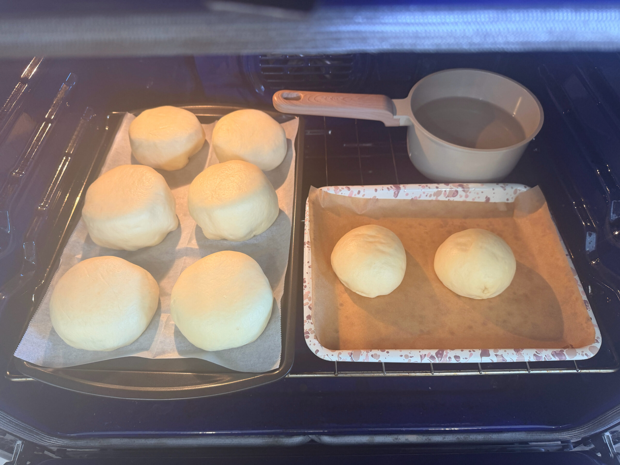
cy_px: 232
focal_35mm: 24
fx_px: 430
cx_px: 310
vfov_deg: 56.8
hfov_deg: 71.6
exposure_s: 1/60
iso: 125
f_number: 1.78
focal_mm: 6.76
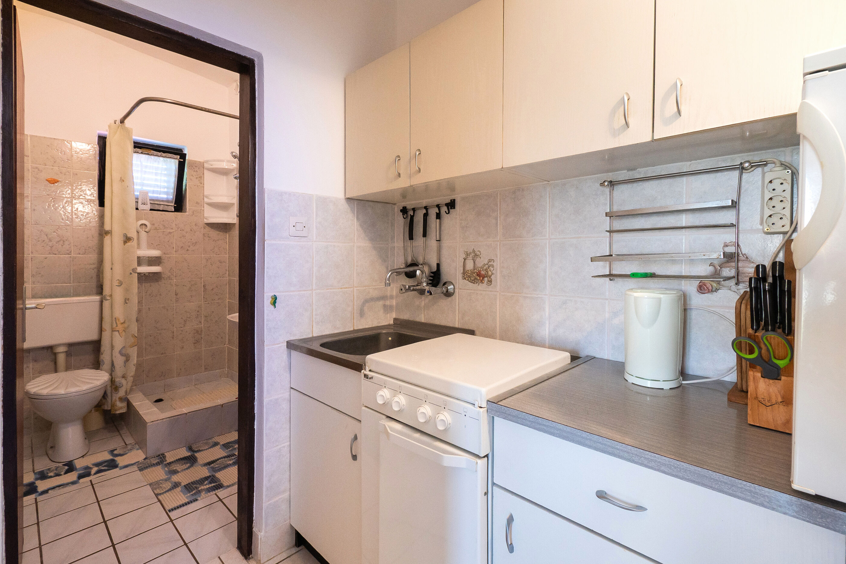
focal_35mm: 15
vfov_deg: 77.3
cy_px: 282
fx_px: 352
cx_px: 423
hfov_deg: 100.4
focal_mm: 10
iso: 1000
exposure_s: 1/40
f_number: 8
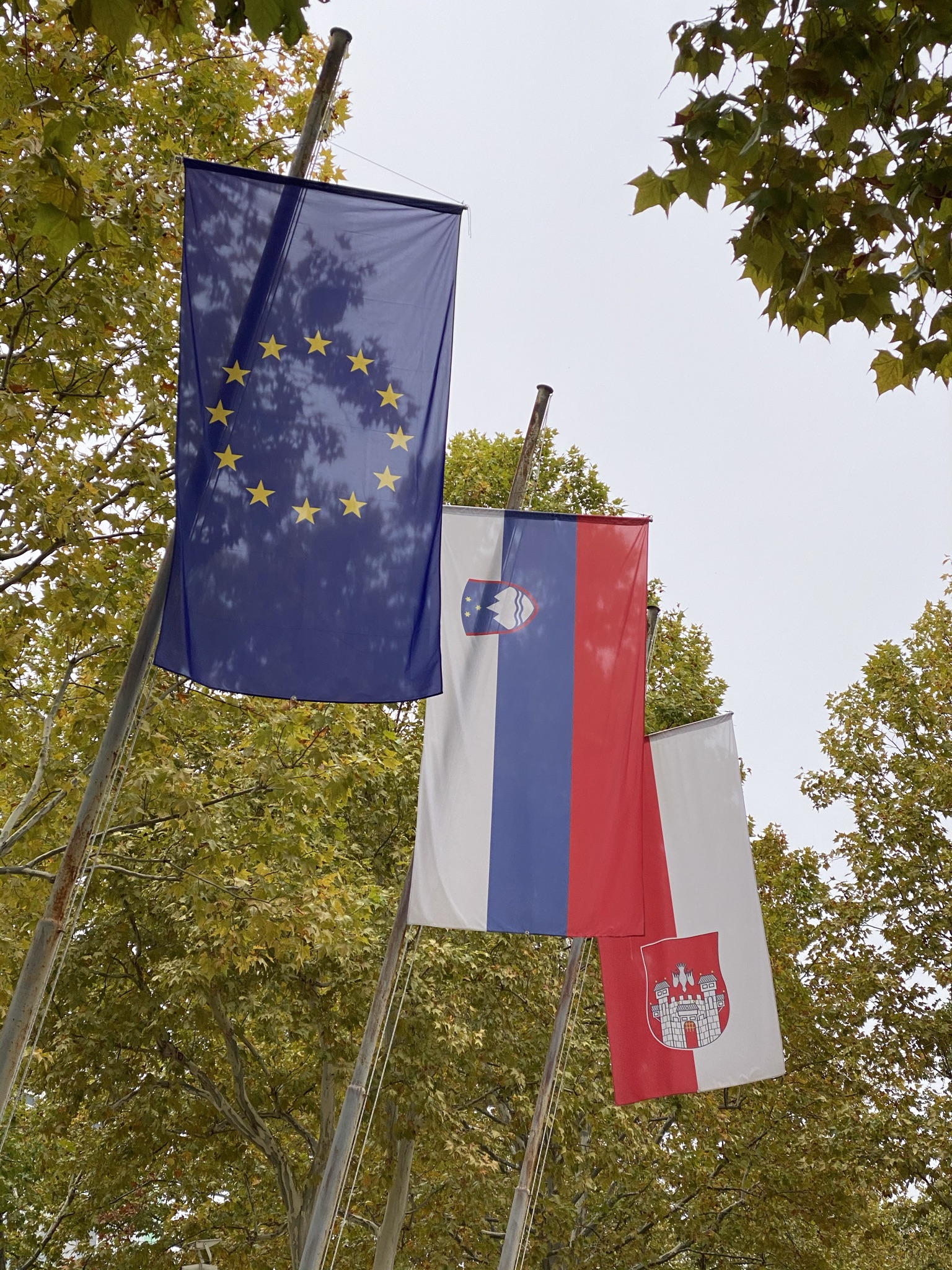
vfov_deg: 36.8
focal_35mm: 52
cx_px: 476
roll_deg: -2.1
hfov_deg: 28.0
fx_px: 1907
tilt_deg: +27.1
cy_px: 635
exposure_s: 1/631
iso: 20
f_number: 2
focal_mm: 6
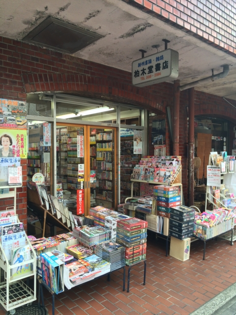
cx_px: 118
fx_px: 264
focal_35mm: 29
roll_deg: -0.1
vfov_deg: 61.7
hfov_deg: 48.2
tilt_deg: -2.7
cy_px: 158
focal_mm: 4.15
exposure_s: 1/120
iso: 64
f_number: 2.2
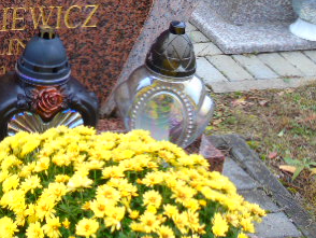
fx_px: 795
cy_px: -18
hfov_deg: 21.8
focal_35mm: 87
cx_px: 9
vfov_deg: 16.5
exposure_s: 1/30
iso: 80
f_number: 3.9
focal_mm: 7.1
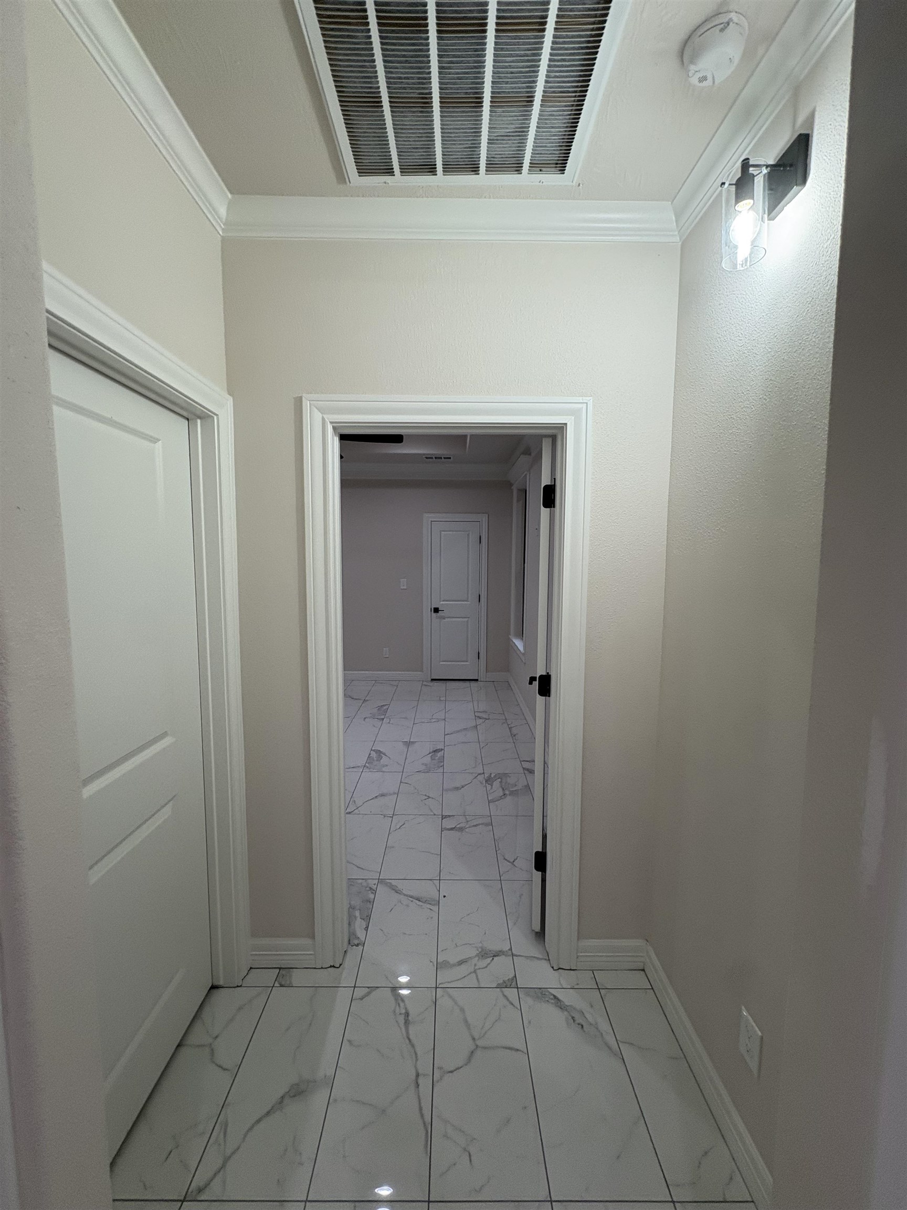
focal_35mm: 14
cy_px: 605
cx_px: 454
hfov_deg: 85.7
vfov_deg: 102.1
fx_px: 489
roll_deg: -0.8
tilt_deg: -2.6
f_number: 2.2
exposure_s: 1/120
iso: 160
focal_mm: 2.22
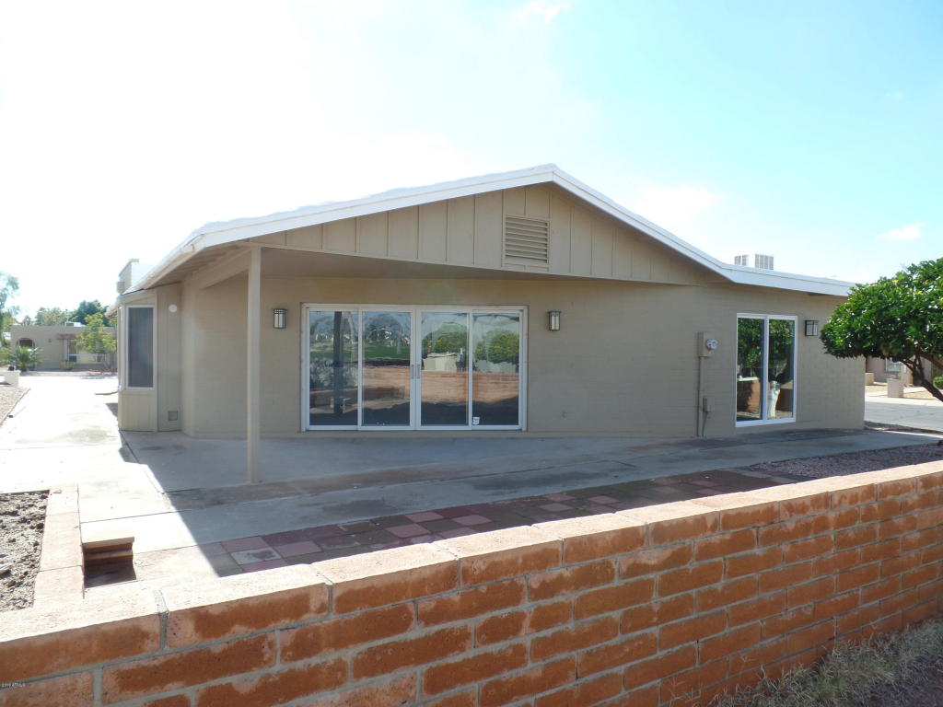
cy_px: 354
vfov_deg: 58.9
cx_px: 472
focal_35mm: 23
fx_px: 627
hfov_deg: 73.9
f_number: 3.5
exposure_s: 1/350
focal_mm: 4.1
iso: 80
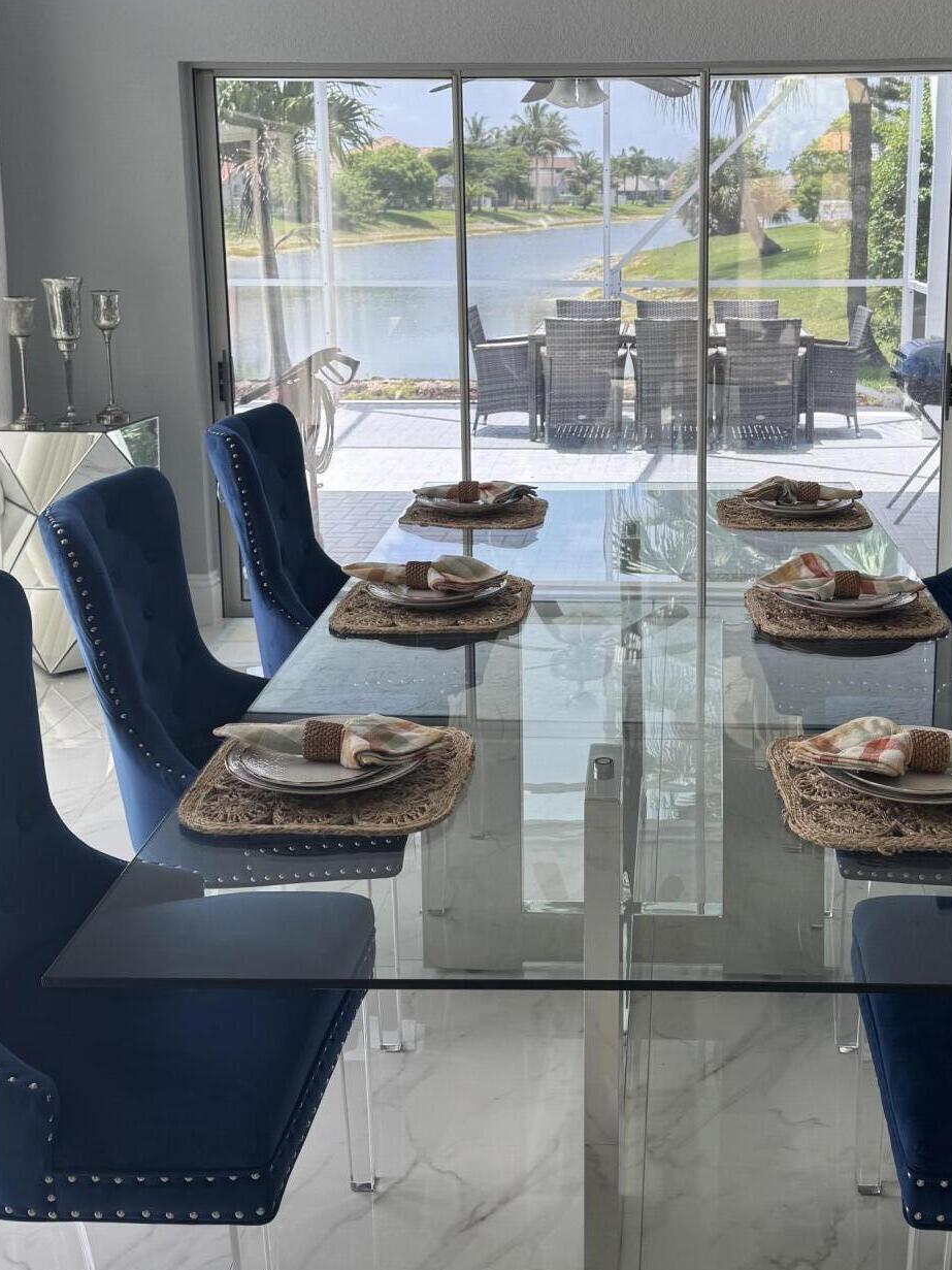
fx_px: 1430
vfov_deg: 47.2
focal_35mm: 39
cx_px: 618
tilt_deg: -10.2
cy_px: 444
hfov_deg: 36.5
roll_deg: +0.2
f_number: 1.78
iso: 64
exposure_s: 1/253
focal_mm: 6.76
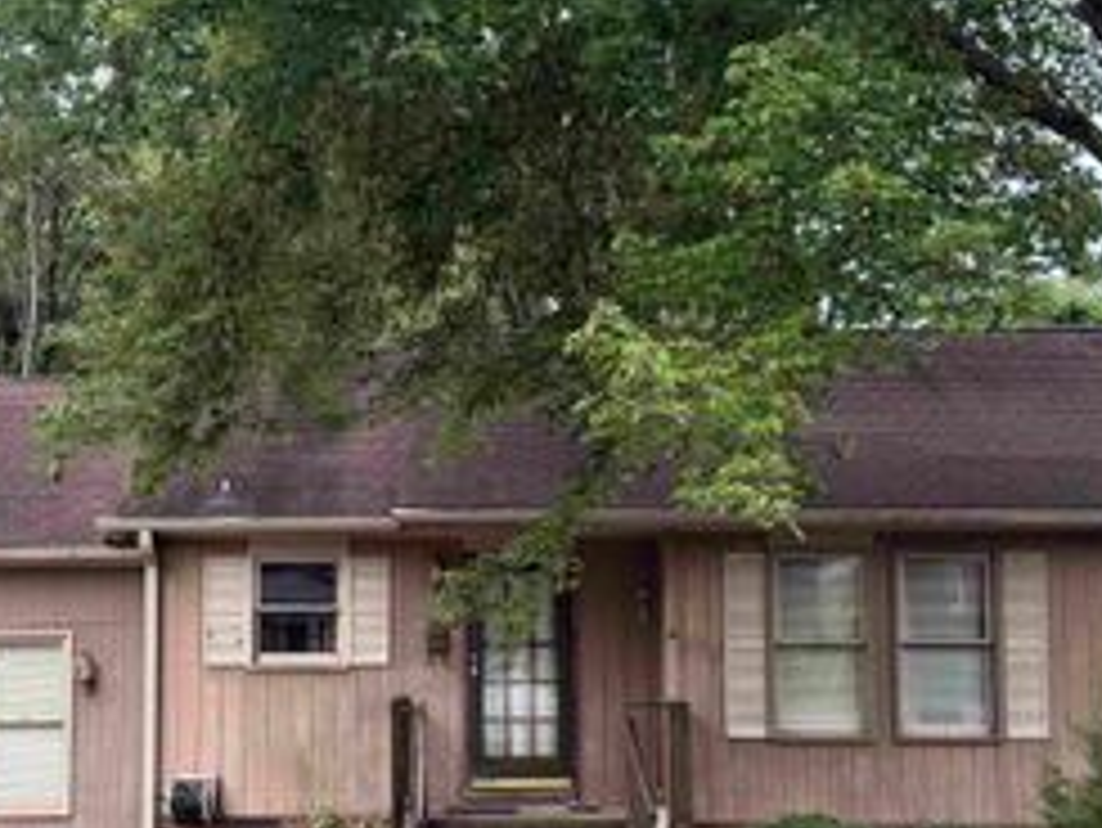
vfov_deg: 29.5
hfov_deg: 38.8
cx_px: 486
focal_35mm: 49
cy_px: 547
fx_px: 1561
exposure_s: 1/416
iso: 100
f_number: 1.78
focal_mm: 6.76
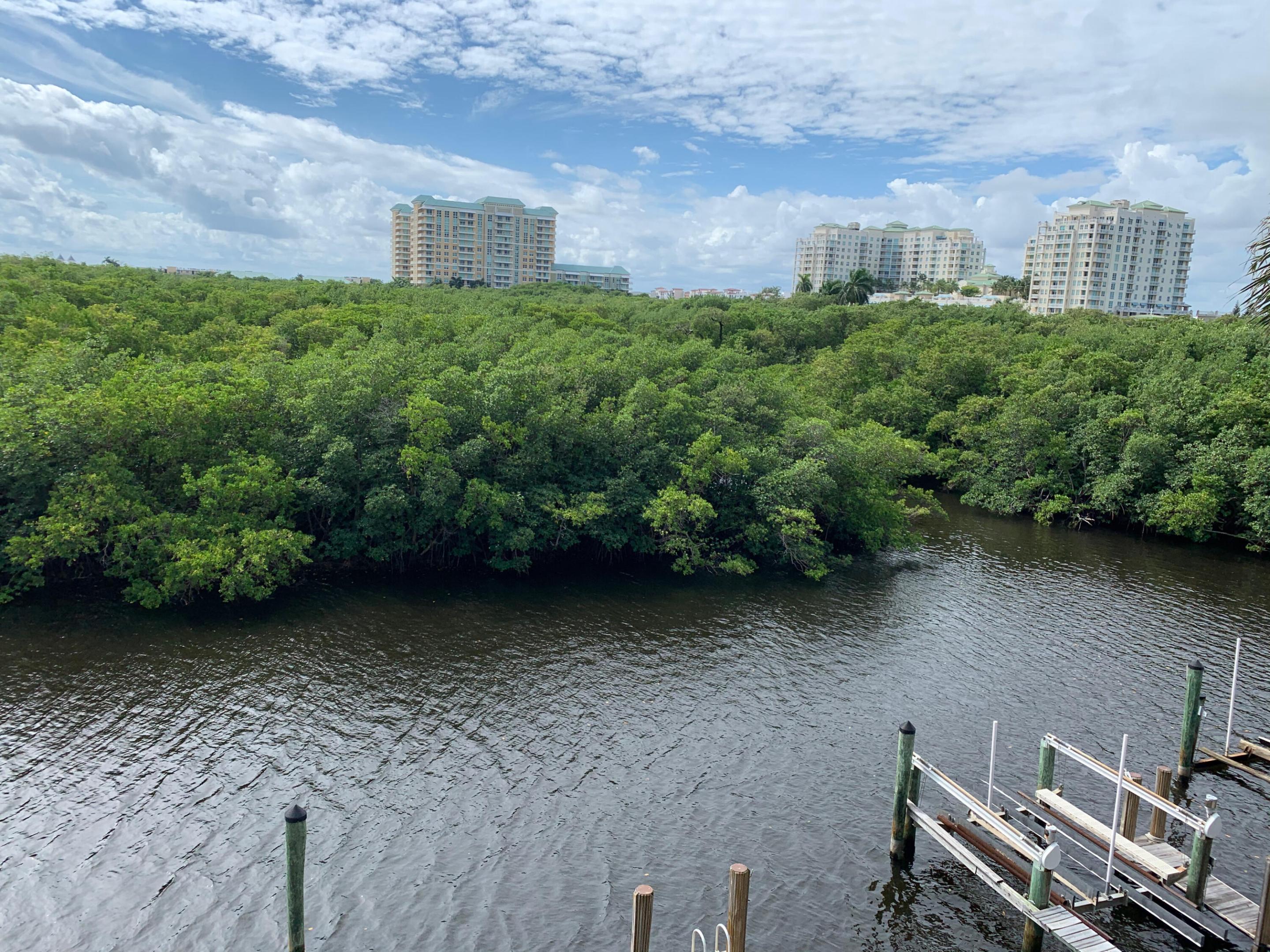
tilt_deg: -10.2
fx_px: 954
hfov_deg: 67.3
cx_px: 635
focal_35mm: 26
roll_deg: -3.9
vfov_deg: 53.1
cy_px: 476
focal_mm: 4.25
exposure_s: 1/2481
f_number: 1.8
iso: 25
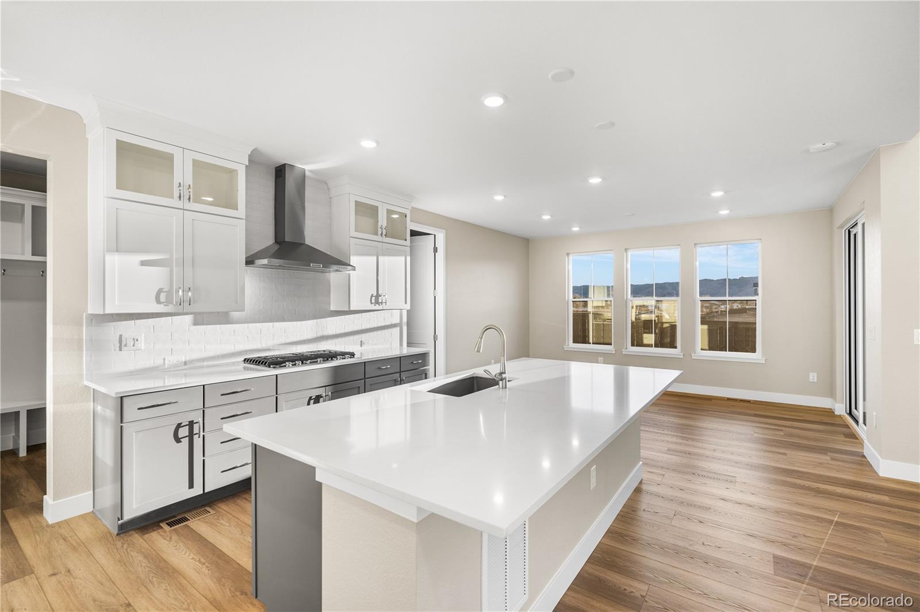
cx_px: 460
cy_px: 306
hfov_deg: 96.8
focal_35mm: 16
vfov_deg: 73.7
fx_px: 409
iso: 400
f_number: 4
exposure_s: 1/60
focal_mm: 16
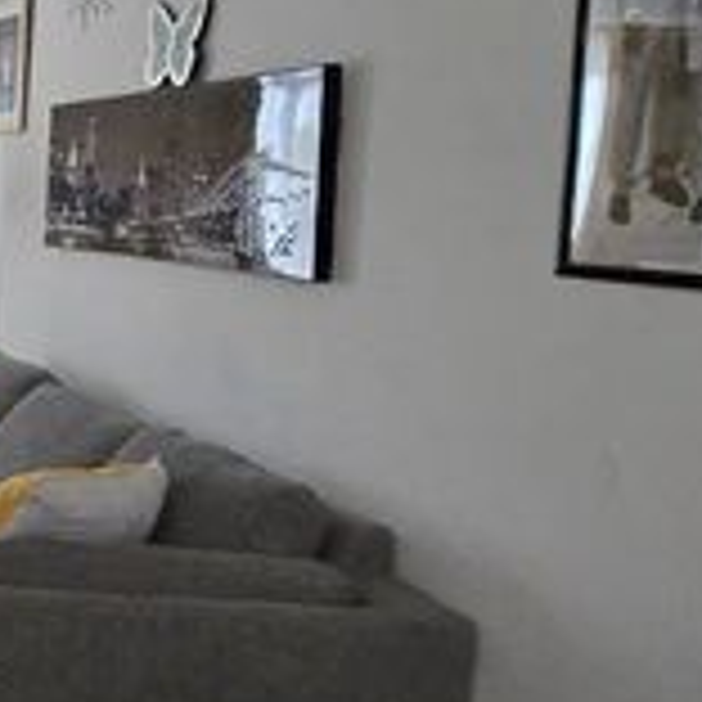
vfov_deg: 35.8
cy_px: 261
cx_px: -562
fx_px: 1078
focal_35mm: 47
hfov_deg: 22.0
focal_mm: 2.2
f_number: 2.2
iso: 640
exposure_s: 1/60
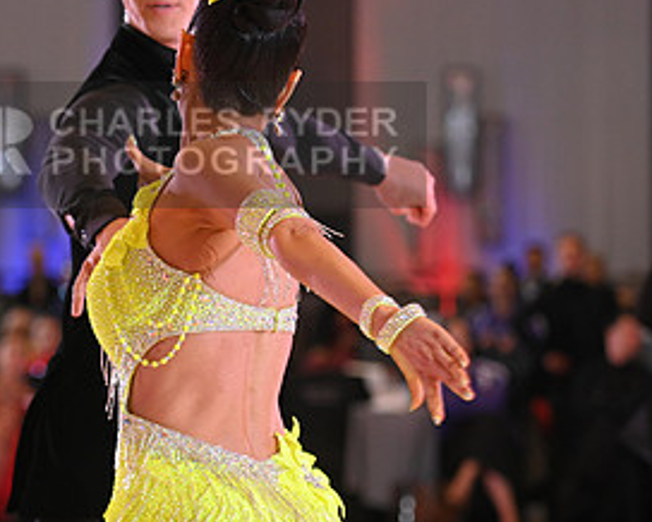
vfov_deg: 6.2
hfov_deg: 7.7
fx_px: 4828
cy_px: 145
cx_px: 165
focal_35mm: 250
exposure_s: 1/250
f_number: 4.5
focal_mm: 125
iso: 1600
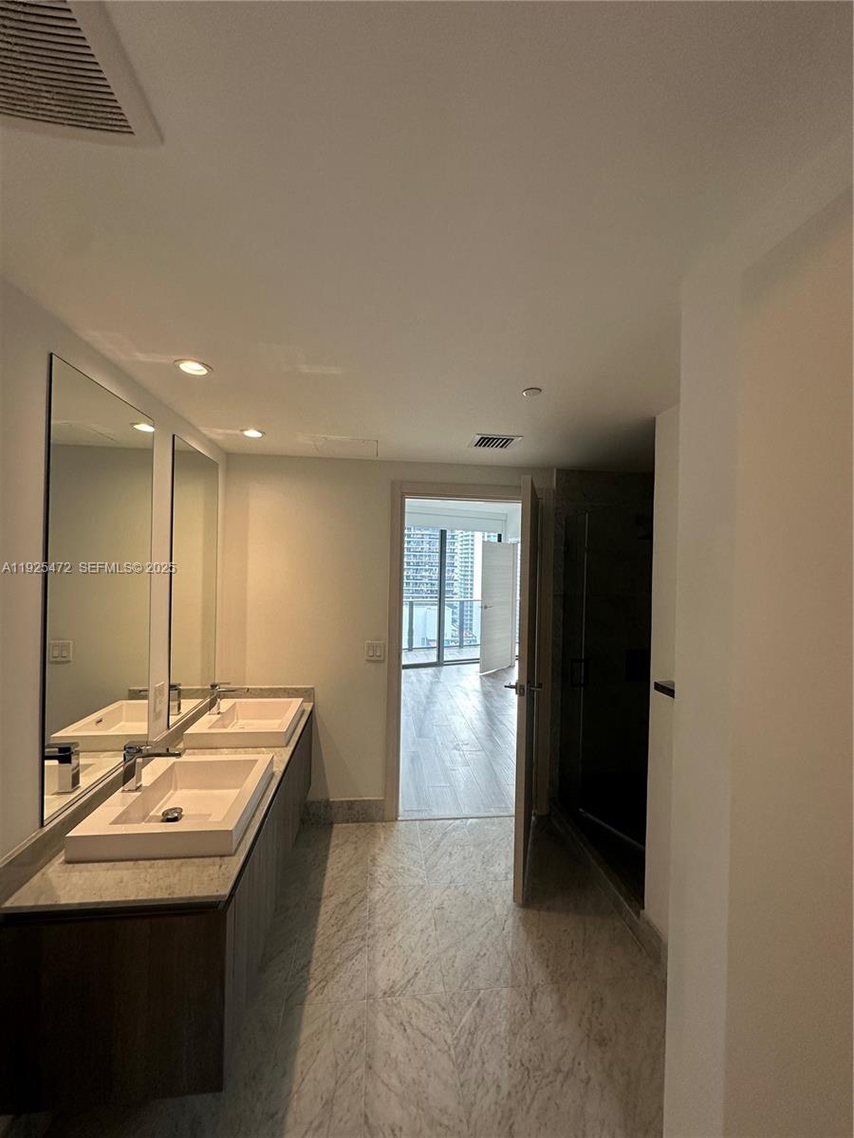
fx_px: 461
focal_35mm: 14
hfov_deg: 85.7
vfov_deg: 102.1
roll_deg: -0.8
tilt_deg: -2.0
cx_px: 427
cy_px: 569
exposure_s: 1/120
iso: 160
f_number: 2.2
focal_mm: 2.22
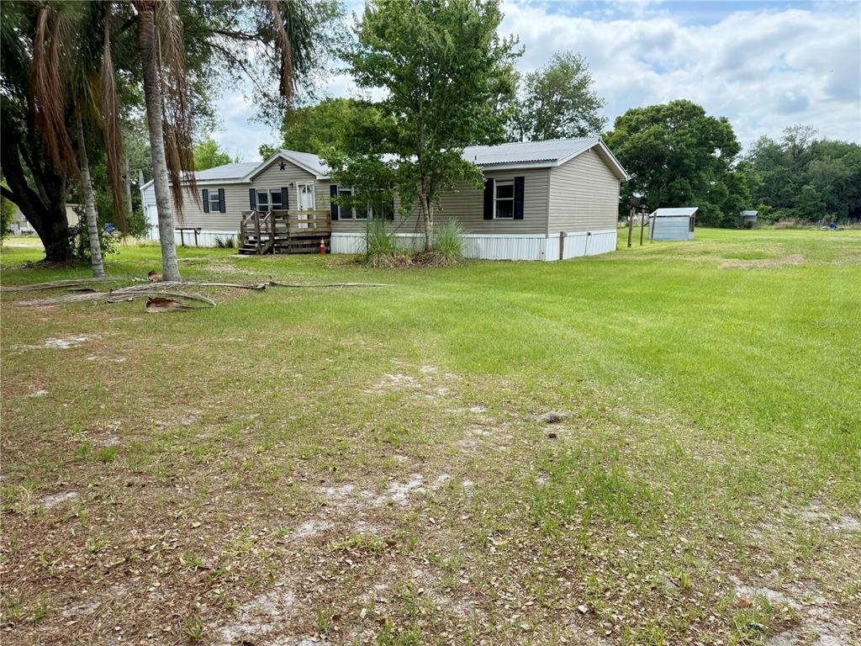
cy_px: 323
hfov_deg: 71.6
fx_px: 597
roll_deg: +1.0
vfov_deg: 56.8
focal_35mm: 24
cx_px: 430
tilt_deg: -12.6
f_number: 1.78
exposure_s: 1/1727
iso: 100
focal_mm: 6.76
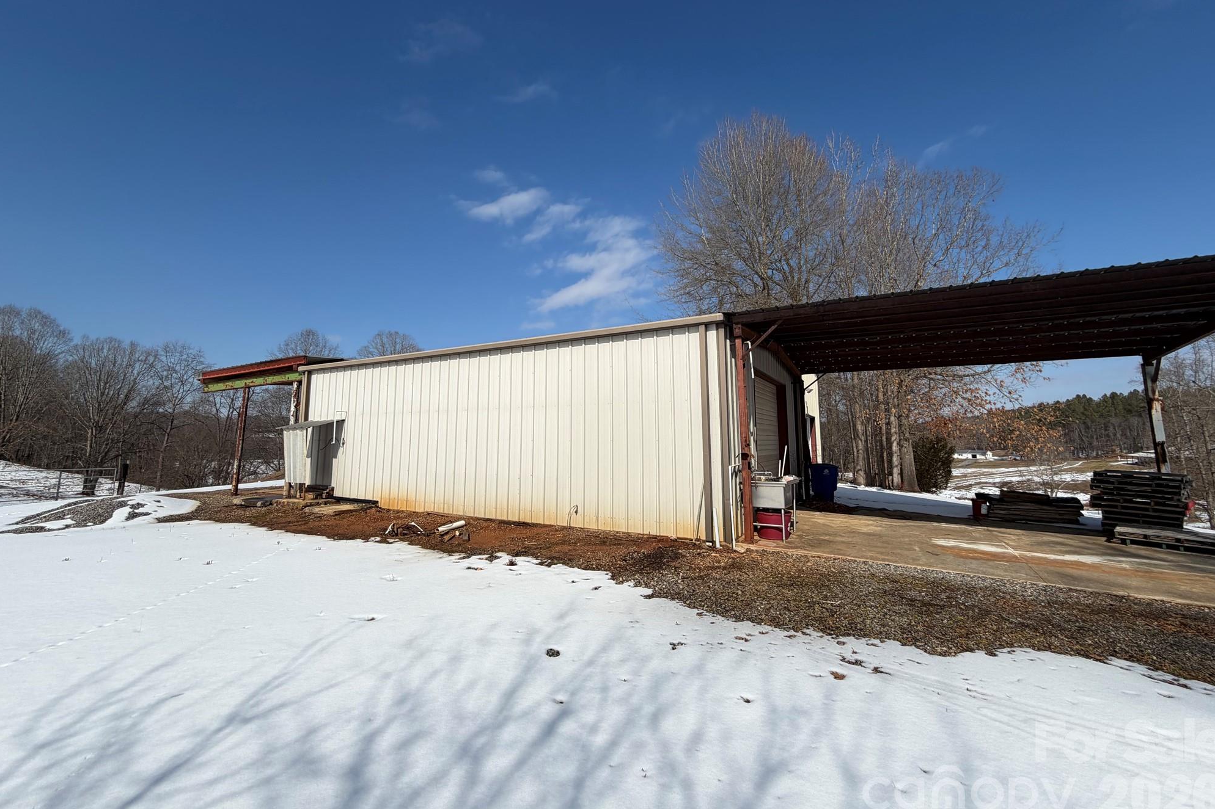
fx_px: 506
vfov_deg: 77.2
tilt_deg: +8.8
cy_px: 371
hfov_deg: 100.4
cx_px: 604
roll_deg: +0.4
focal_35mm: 15
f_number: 2.2
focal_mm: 2.22
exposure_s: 1/1961
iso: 20
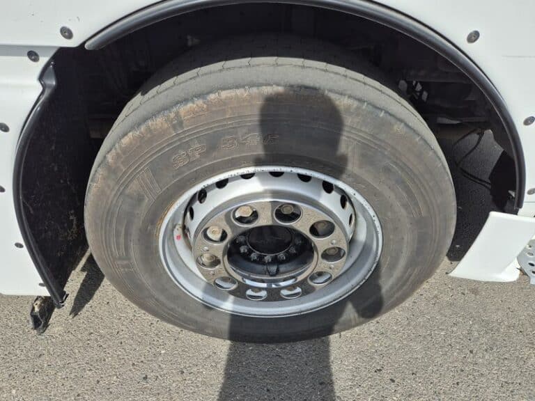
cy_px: 200
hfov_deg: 73.9
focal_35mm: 23
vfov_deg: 58.9
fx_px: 355
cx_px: 268
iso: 25
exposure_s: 1/2012
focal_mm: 5.4
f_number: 1.8
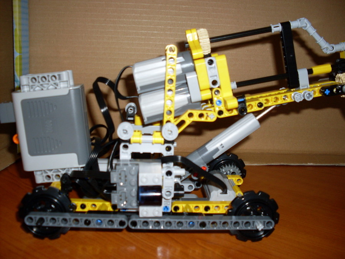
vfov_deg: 37.7
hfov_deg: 49.0
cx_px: 172
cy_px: 130
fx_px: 379
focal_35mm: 38
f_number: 2.8
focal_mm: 6.3
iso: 100
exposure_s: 1/45
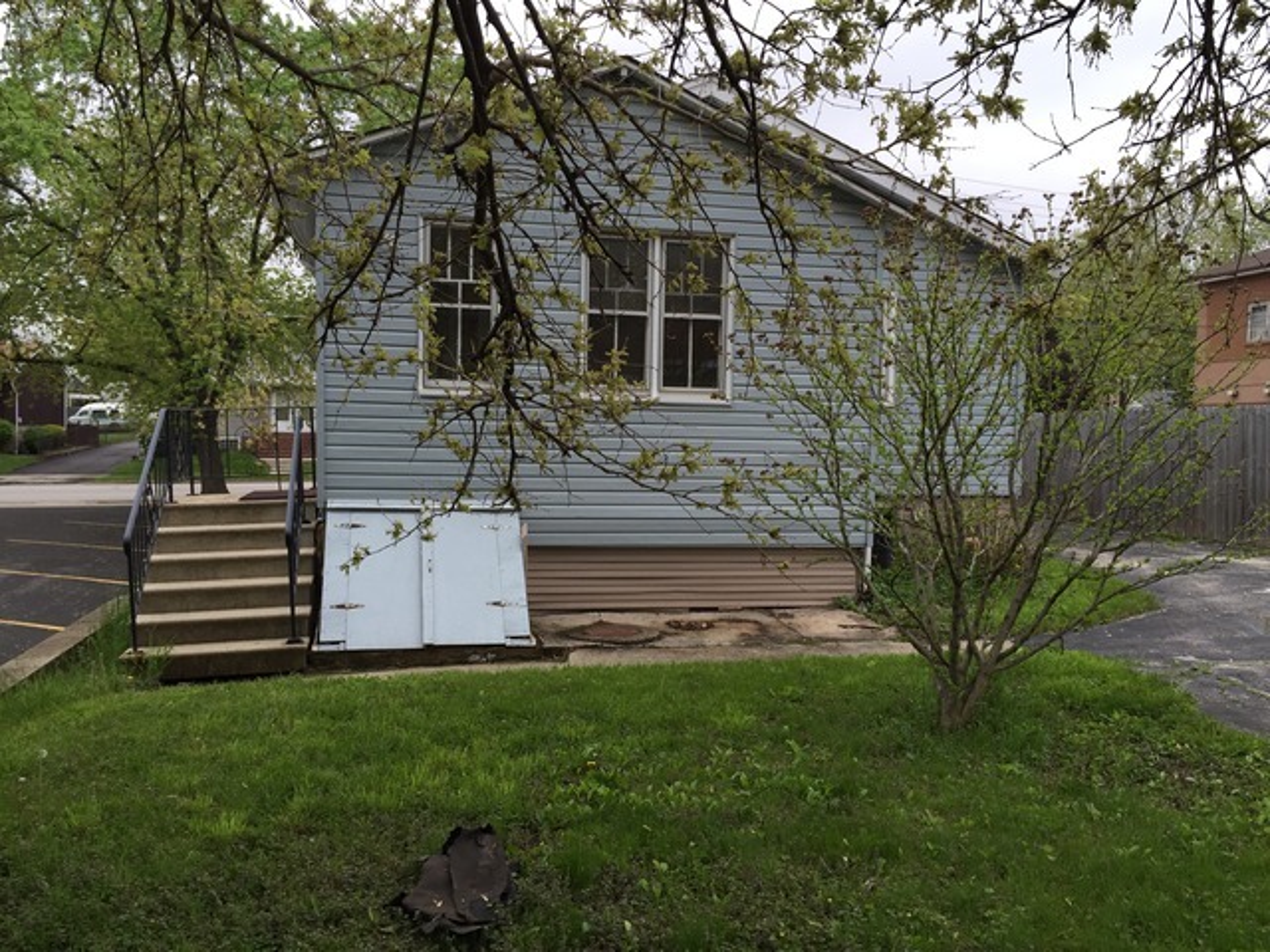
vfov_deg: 48.2
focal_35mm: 29
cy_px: 476
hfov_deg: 61.7
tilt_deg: -1.3
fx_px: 1064
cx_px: 635
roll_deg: -2.7
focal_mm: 4.15
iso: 32
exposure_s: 1/549
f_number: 2.2
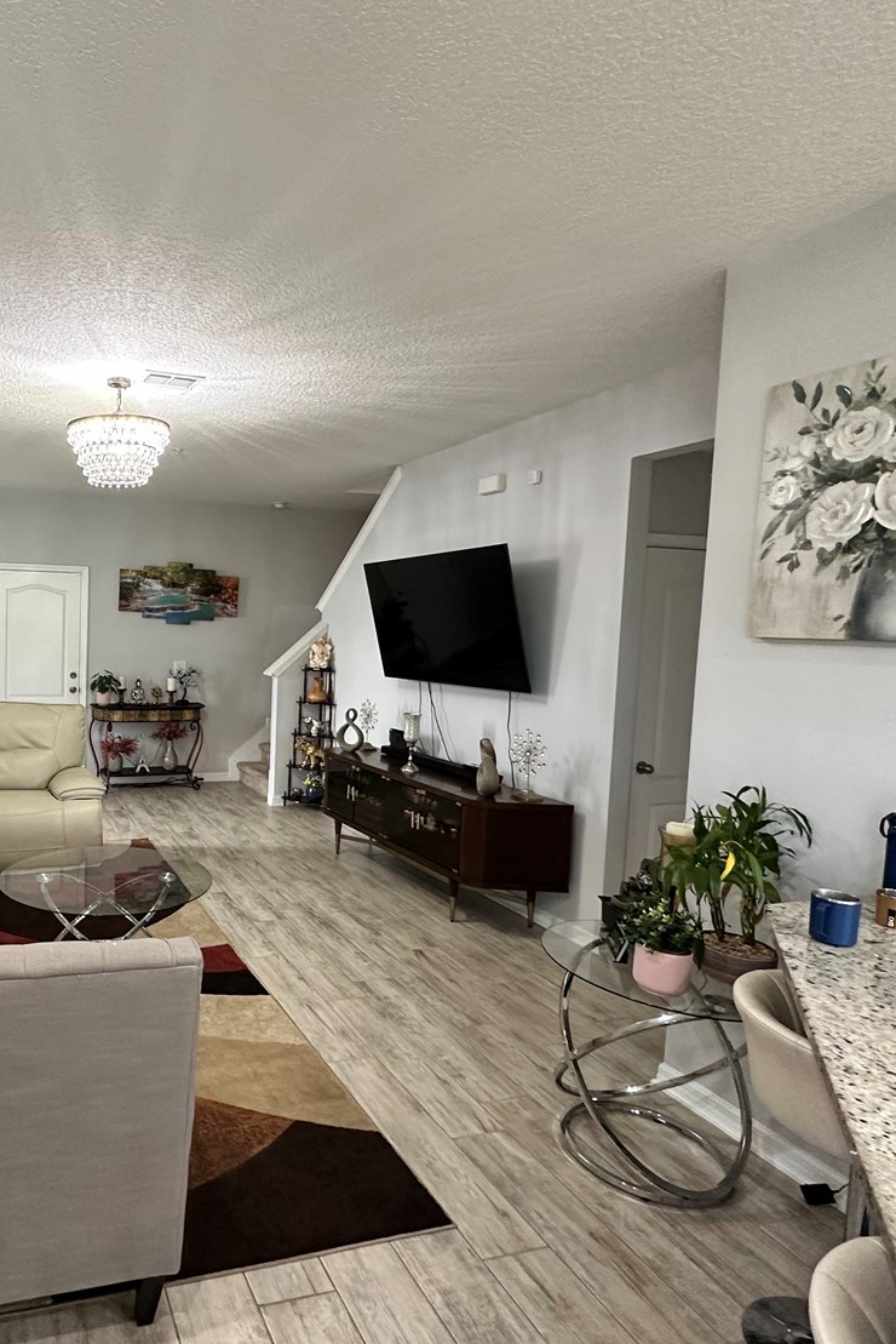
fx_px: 783
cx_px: 167
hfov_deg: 55.0
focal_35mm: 21
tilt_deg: -4.7
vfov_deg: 81.2
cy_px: 681
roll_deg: -1.4
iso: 320
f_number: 2.2
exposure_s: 1/60
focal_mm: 2.22
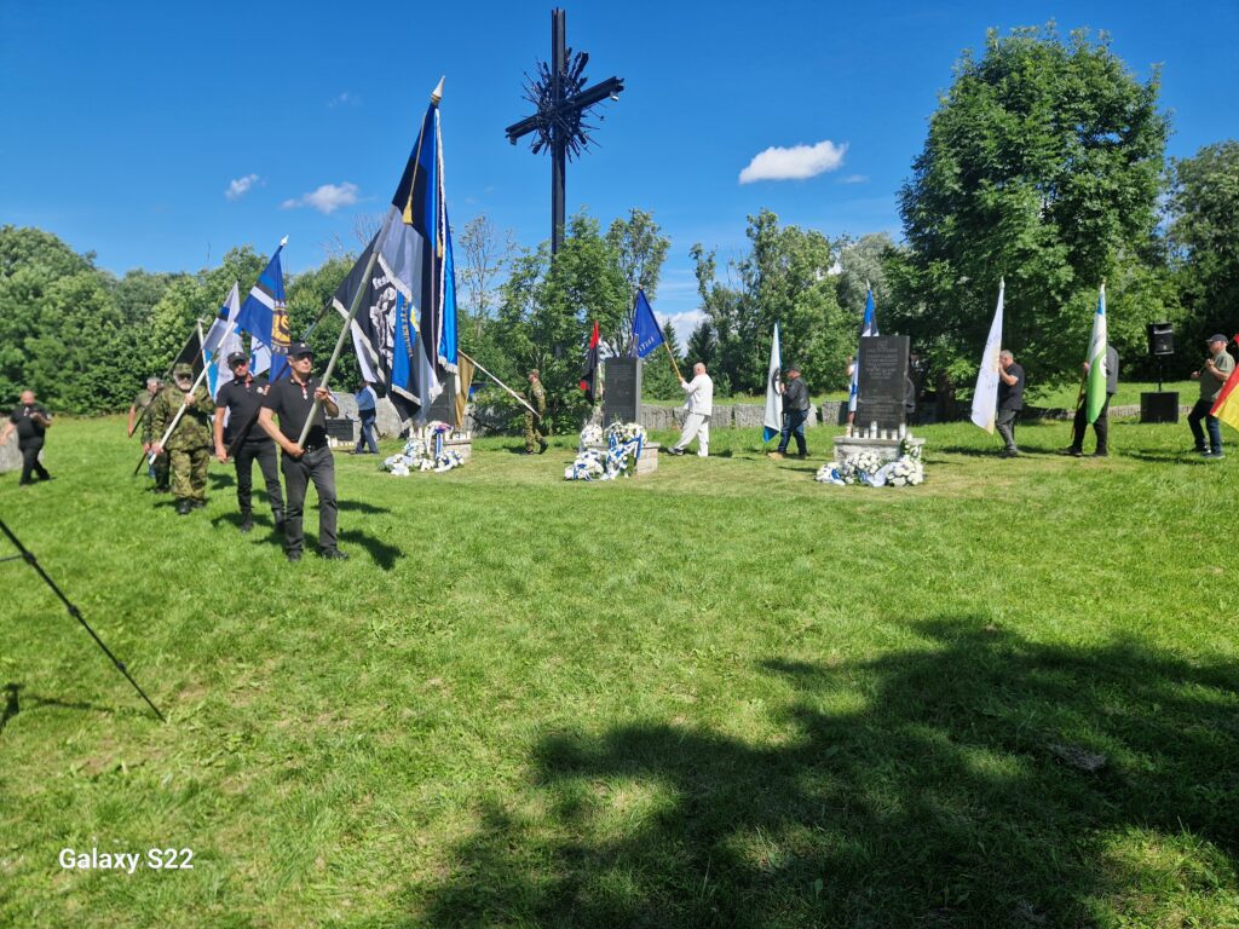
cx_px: 620
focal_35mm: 23
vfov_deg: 58.9
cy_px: 464
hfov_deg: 73.9
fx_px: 823
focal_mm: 5.4
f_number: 1.8
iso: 50
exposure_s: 1/1648
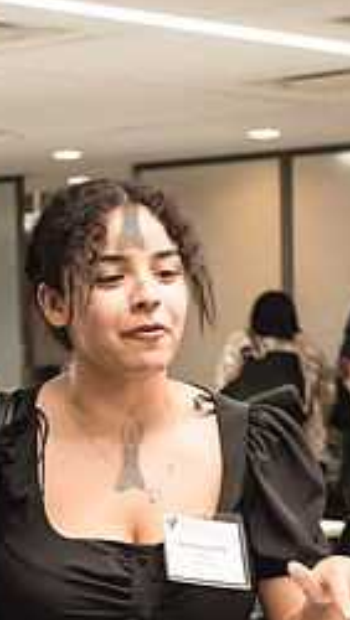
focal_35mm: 102
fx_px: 1679
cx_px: 129
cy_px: 448
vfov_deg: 20.8
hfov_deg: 11.9
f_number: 4
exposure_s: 1/250
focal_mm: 42
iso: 2500
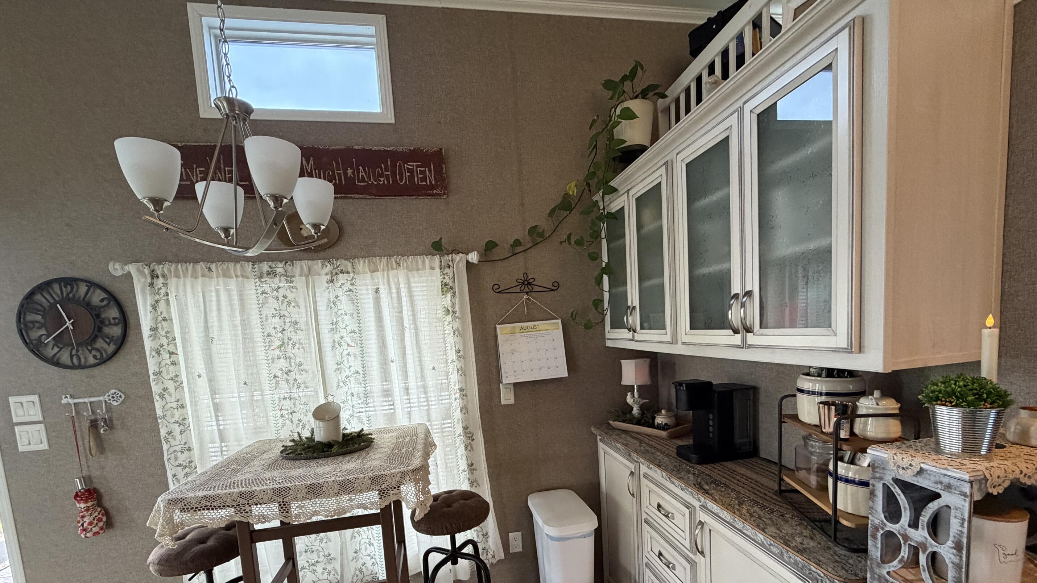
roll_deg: +4.0
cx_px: 526
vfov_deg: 65.9
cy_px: 370
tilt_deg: -4.8
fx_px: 440
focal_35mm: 16
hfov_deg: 99.4
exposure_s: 1/60
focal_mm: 2.22
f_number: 2.2
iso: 400
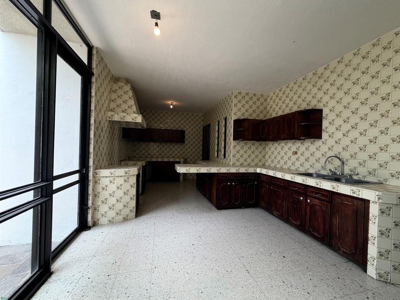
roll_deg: -1.6
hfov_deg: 102.1
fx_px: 162
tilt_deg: -0.7
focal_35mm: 14
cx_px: 200
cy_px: 150
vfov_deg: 85.7
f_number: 2.2
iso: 64
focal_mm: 2.22
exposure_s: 1/120
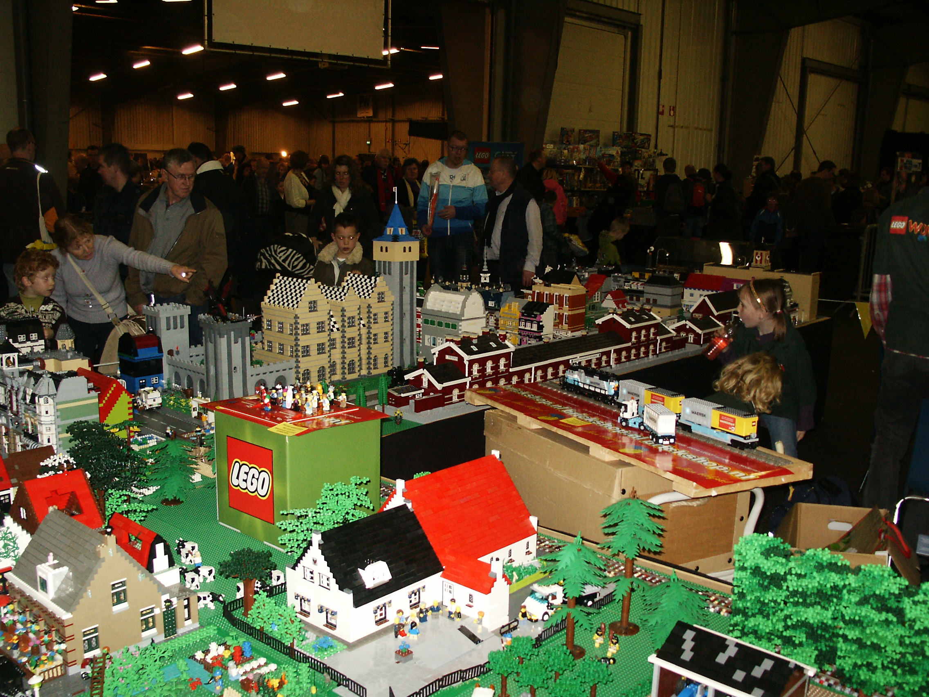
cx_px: 464
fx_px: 939
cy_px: 348
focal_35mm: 35
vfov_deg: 40.7
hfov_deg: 52.6
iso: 200
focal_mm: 7.18
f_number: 3
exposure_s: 1/45
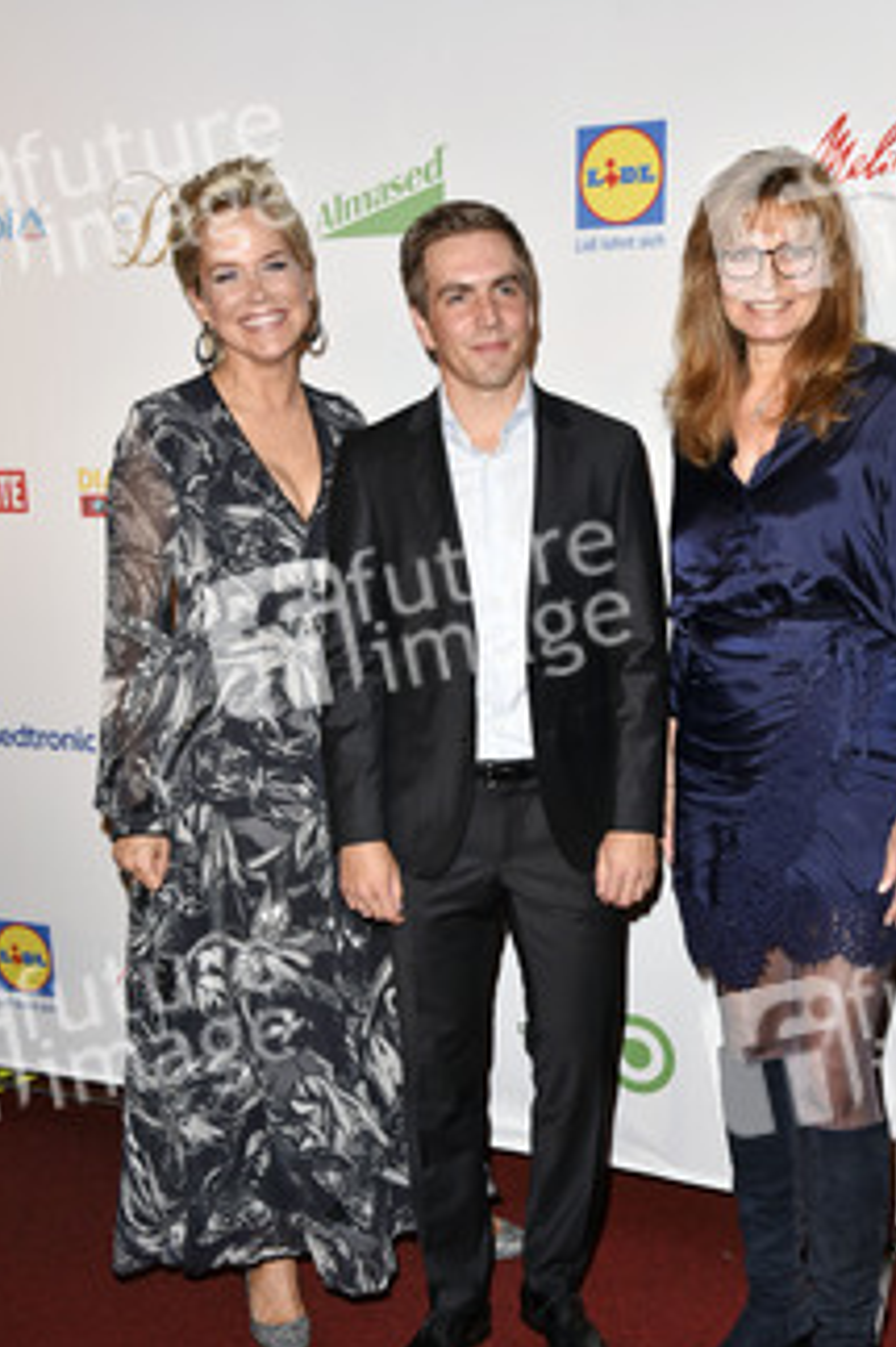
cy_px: 830
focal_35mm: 47
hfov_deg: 28.6
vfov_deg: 41.7
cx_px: 538
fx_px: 1756
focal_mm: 38
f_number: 5.6
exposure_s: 1/200
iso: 640
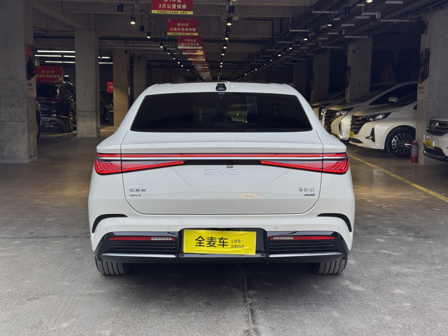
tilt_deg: -7.1
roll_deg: -0.3
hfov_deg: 39.7
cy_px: 168
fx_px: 621
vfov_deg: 30.3
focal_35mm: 48
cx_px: 224
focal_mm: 6.76
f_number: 1.78
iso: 50
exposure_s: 1/121
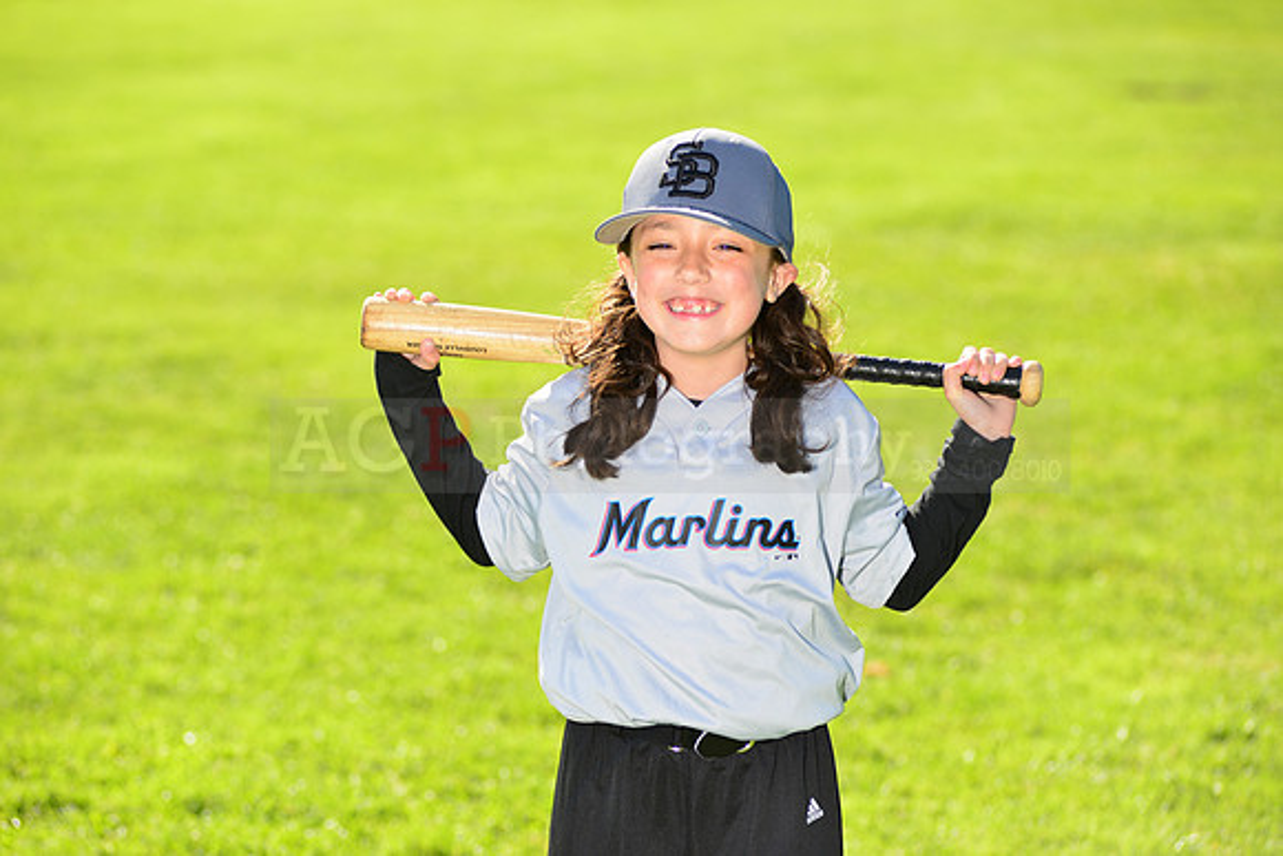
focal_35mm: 135
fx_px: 4812
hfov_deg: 15.2
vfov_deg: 10.2
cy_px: 428
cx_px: 642
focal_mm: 135
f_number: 5
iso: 100
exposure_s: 1/250
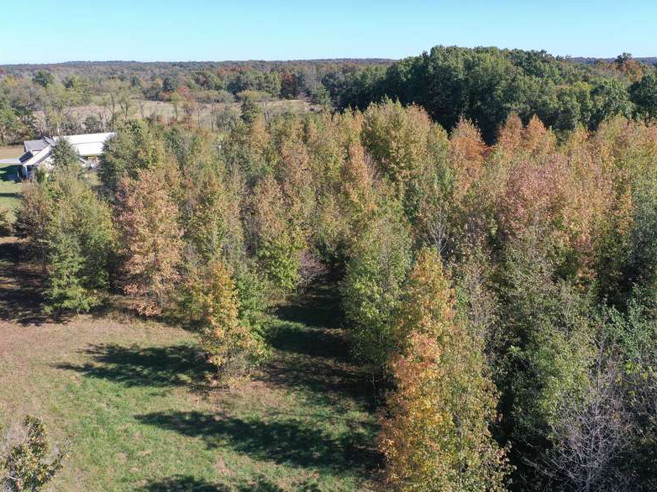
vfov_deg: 45.4
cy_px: 245
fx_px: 588
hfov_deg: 58.3
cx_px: 360
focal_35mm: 31
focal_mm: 10.26
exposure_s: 1/320
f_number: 5
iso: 100
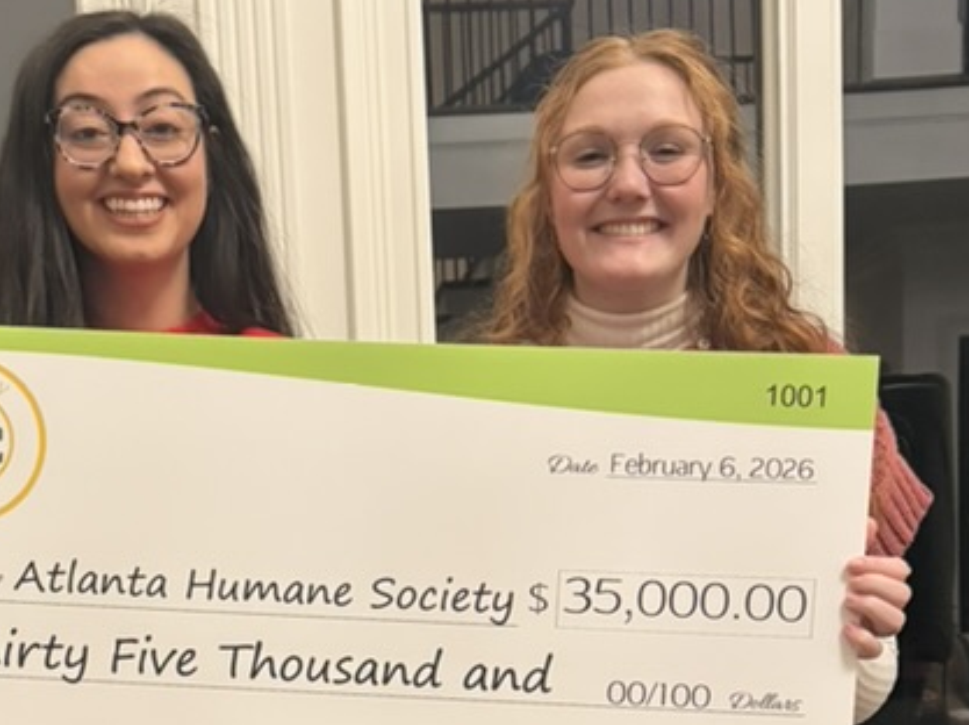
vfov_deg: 23.4
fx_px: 1650
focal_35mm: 59
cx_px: 344
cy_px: 774
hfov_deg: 32.5
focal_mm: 6.76
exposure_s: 1/60
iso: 640
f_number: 1.78
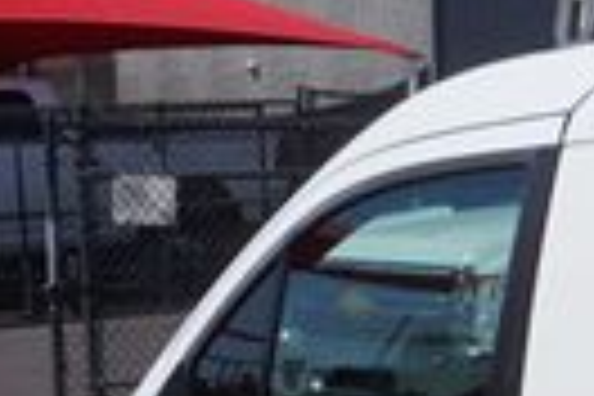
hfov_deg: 12.3
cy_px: 626
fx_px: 2515
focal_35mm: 152
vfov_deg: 8.8
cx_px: 1076
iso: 100
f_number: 11
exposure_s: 1/320
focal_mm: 21
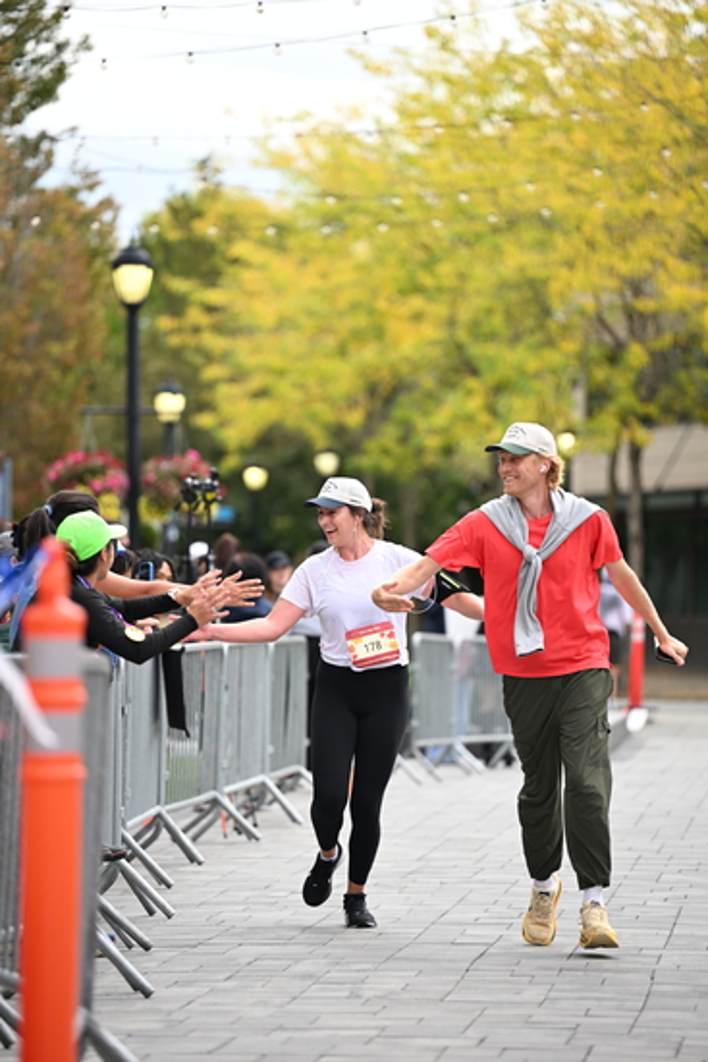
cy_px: 531
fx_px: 5011
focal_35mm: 170
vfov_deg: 12.1
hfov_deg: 8.1
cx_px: 354
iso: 640
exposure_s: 1/2000
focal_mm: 170
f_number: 2.8
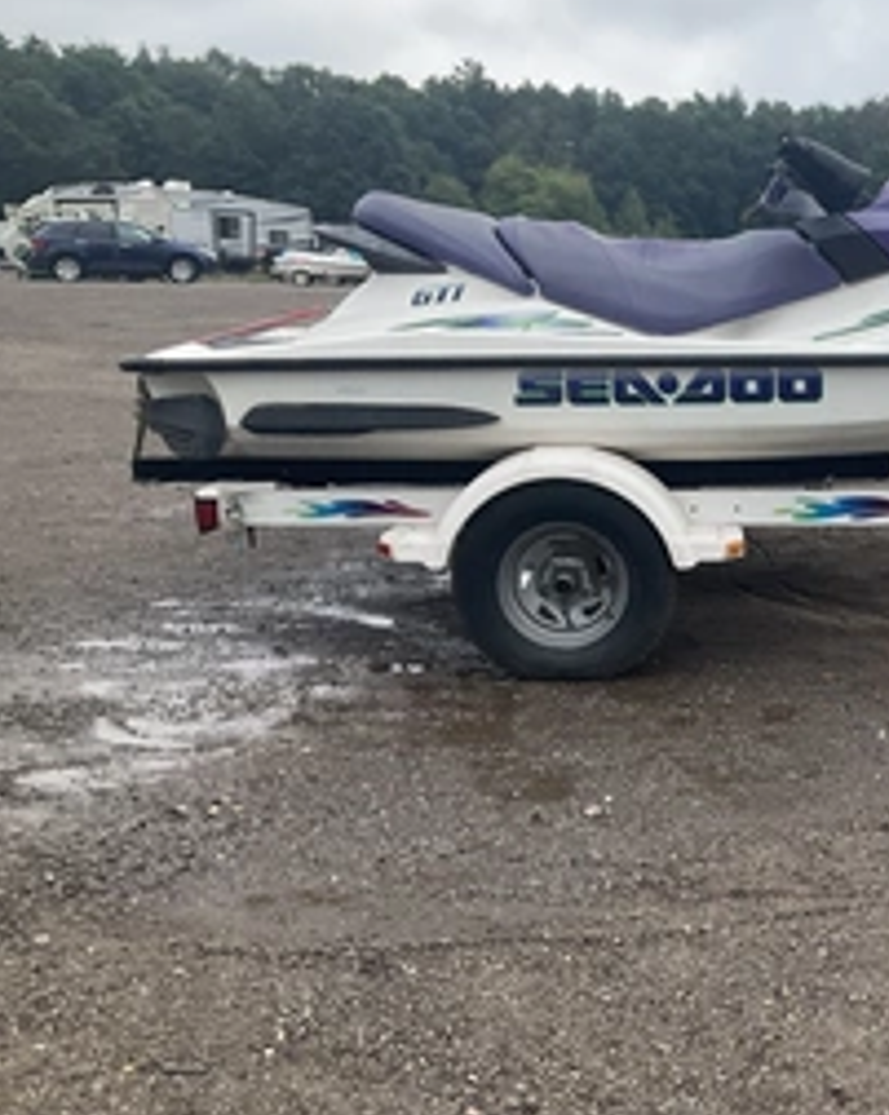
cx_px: 845
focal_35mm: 45
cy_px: 558
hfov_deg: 31.4
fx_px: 1483
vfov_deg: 41.2
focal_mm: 3
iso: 25
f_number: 1.8
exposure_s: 1/650
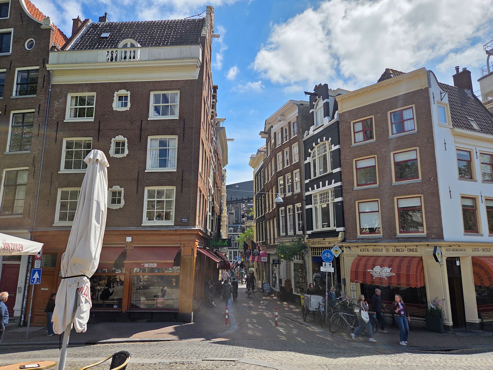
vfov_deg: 58.9
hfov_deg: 73.9
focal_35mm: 23
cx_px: 246
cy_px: 185
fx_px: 328
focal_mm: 5.4
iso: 80
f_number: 1.8
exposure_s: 1/7891
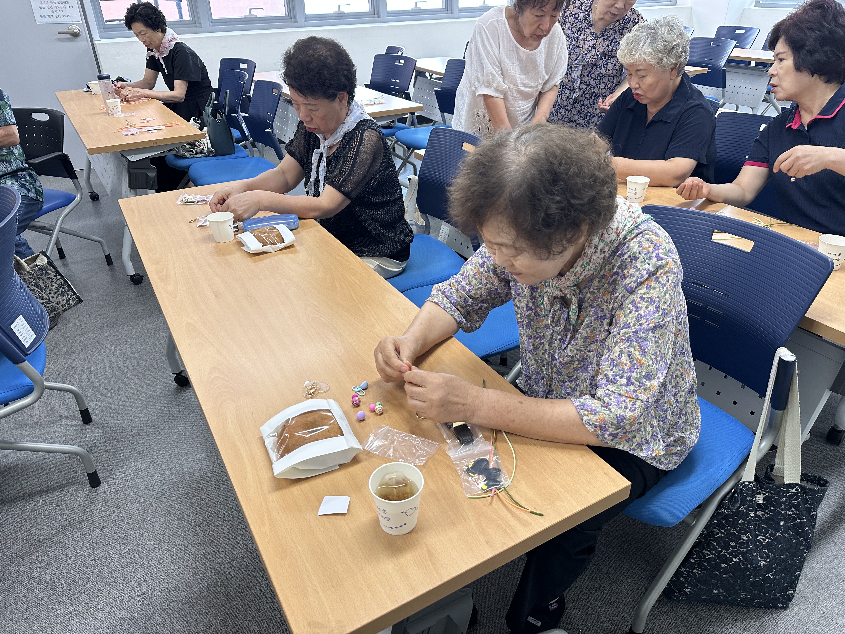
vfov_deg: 56.8
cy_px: 317
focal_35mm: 24
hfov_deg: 71.6
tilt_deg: -29.9
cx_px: 422
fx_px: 586
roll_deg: +0.5
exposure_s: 1/120
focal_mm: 6.86
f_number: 1.78
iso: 160
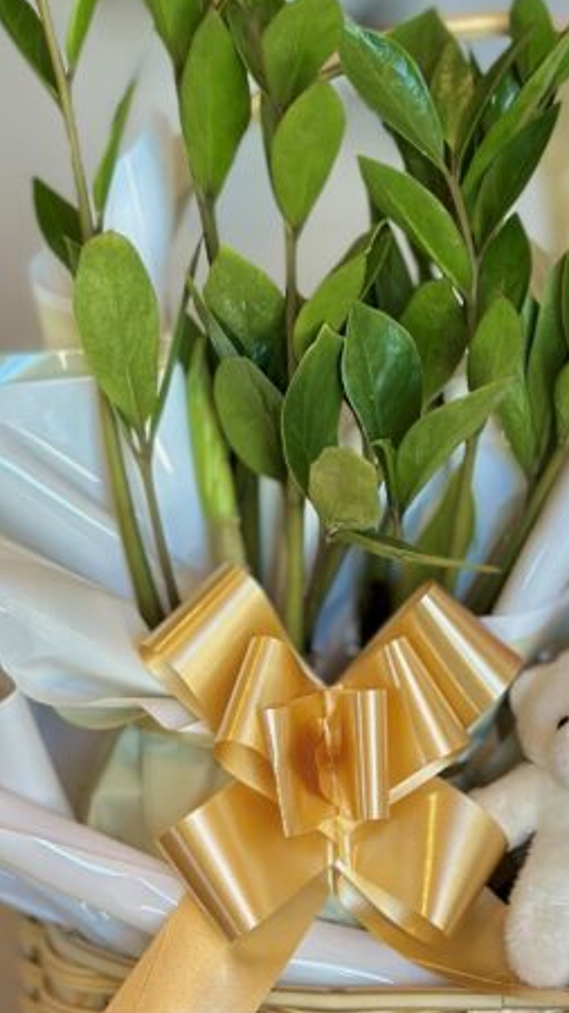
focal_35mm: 119
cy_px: 302
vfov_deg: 17.9
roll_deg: +0.4
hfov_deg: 10.2
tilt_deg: -12.1
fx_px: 3193
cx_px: 430
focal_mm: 6.86
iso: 80
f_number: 1.78
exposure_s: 1/243
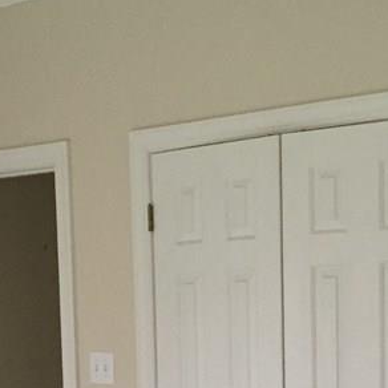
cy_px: 444
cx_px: 255
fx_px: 1141
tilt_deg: -7.0
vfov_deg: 18.4
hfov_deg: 19.2
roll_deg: +1.4
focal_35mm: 90
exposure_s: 1/30
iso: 160
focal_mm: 4.15
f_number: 2.2
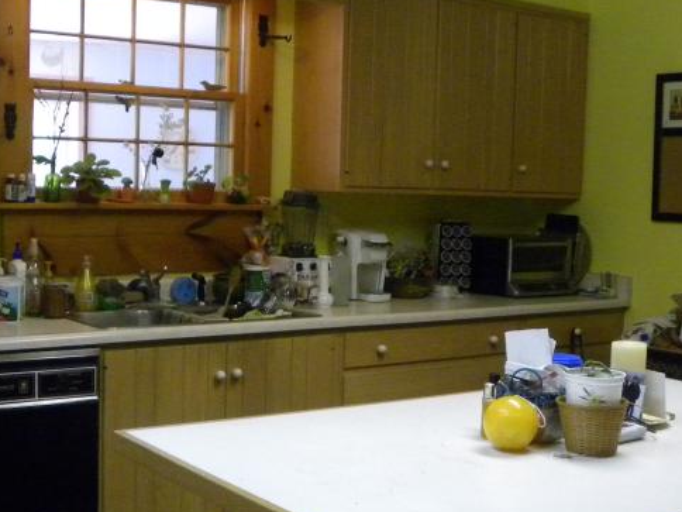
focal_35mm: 55
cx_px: 306
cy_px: 305
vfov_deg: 26.5
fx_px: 1084
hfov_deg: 34.9
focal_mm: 4.6
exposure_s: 1/88.8
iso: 400
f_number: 2.8
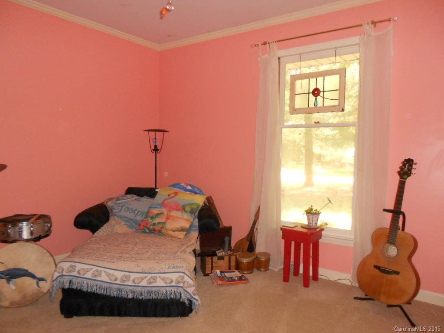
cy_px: 166
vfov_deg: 53.1
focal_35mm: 26
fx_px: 333
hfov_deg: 67.3
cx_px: 222
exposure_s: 1/25
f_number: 3.2
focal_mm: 4.6
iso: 250
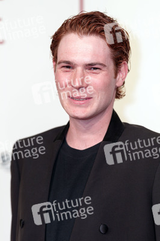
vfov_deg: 13.0
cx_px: 80
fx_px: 1055
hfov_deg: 8.7
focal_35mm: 158
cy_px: 120
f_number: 3.2
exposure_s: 1/250
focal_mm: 158
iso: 320
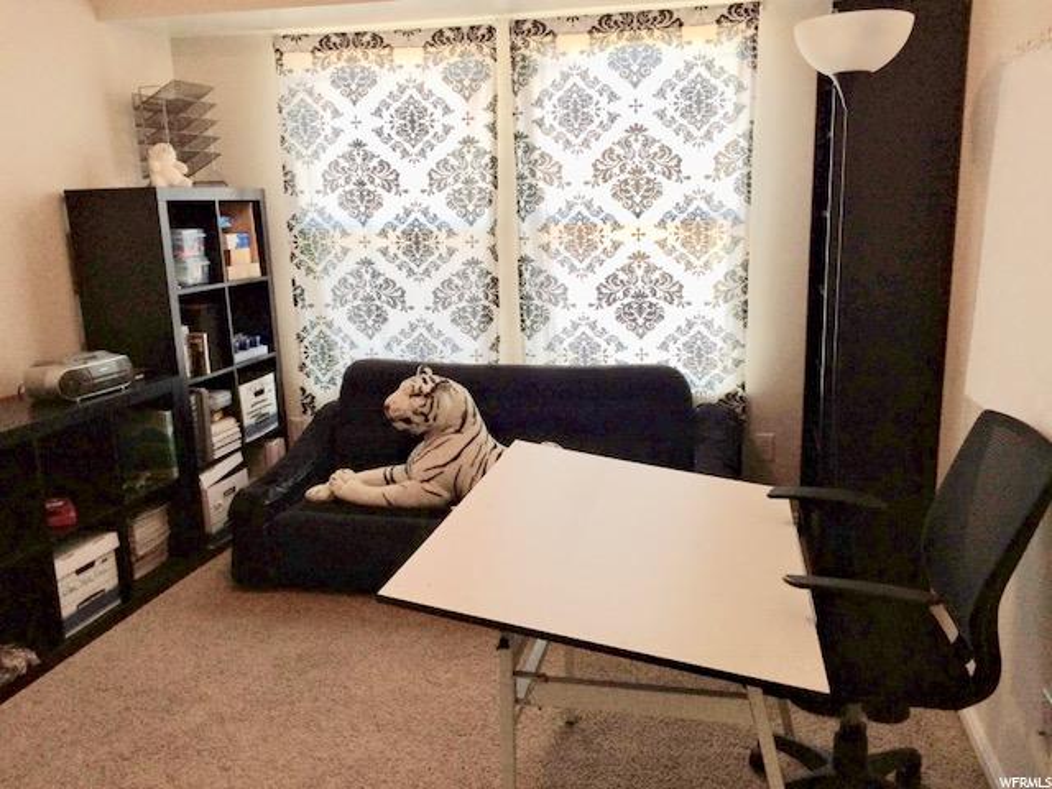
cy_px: 394
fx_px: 881
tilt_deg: -13.7
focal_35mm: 29
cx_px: 526
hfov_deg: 61.7
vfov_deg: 48.2
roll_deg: +2.8
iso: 40
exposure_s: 1/30
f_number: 2.2
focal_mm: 4.15
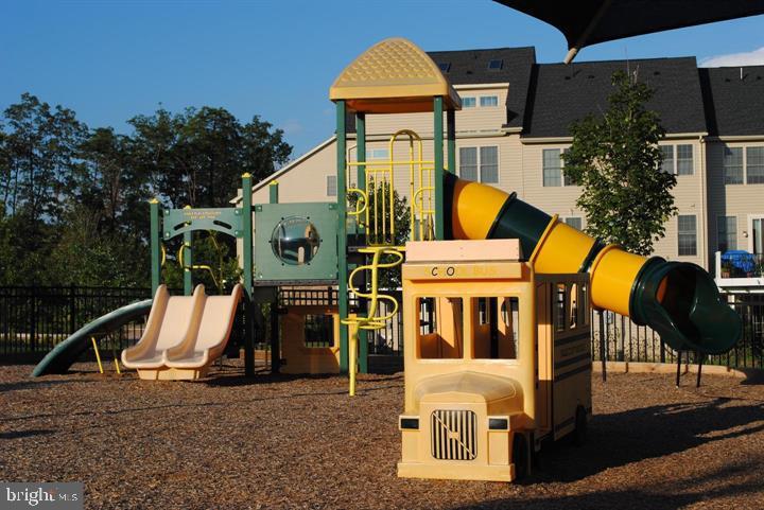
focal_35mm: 60
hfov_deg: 33.4
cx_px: 382
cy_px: 255
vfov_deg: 22.7
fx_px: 1274
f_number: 10
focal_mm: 40
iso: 100
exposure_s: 1/400
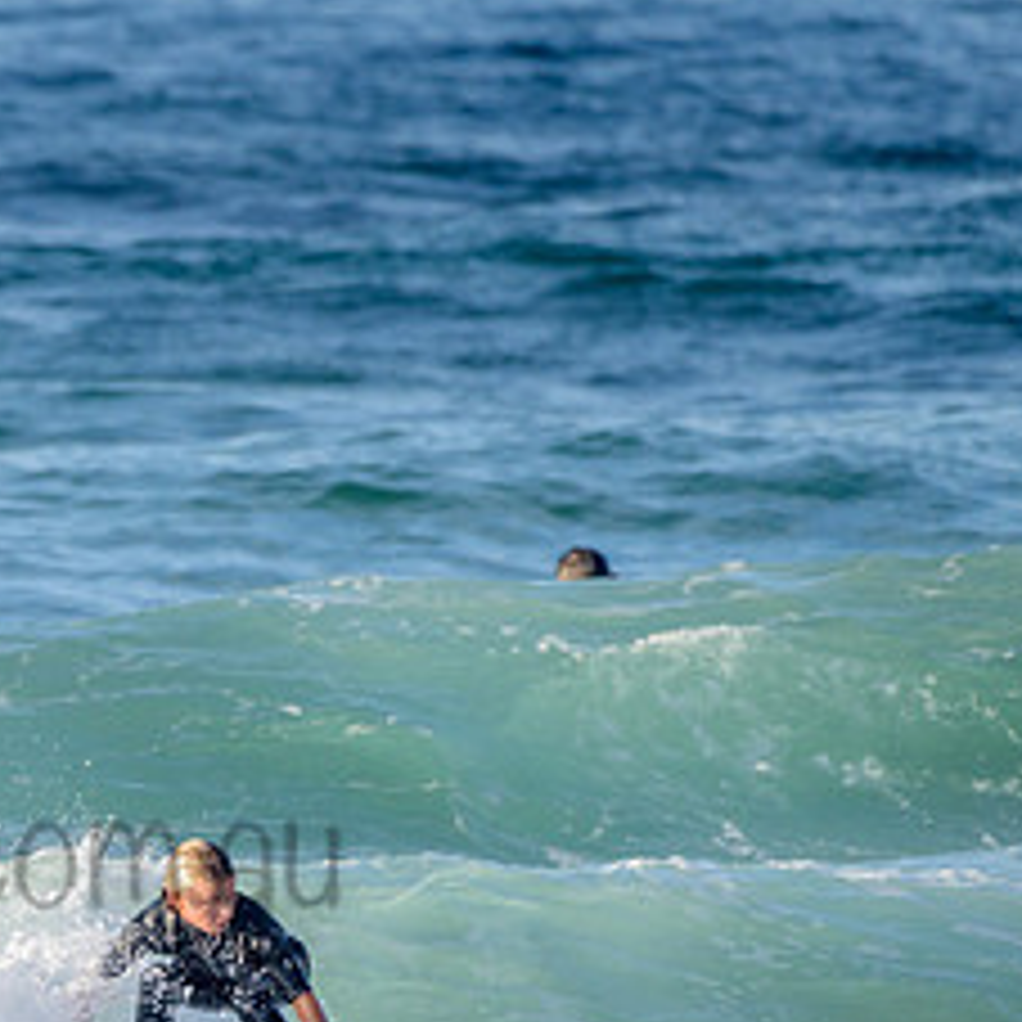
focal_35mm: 1329
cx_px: -103
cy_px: 825
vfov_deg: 1.3
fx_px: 44392
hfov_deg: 1.3
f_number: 5.6
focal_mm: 500
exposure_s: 1/1250
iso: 250
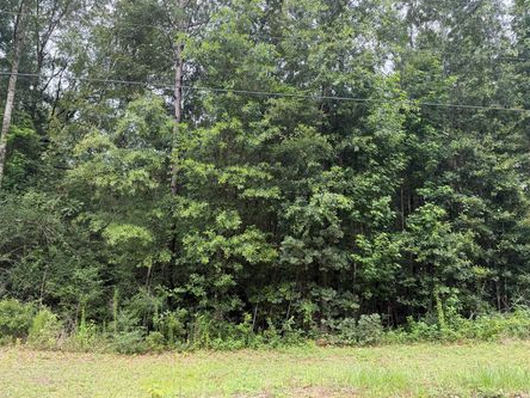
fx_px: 413
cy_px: 200
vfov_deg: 51.4
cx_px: 259
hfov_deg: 65.3
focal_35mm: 27
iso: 100
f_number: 1.78
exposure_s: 1/470
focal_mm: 6.76
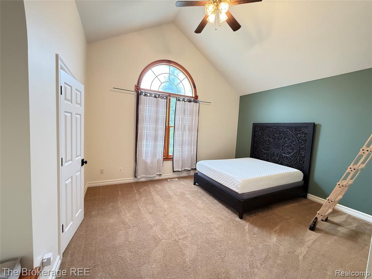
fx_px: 150
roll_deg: -3.4
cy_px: 140
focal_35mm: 14
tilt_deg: -4.2
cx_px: 186
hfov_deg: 102.1
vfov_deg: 85.7
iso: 500
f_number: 2.2
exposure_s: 1/60
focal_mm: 2.22
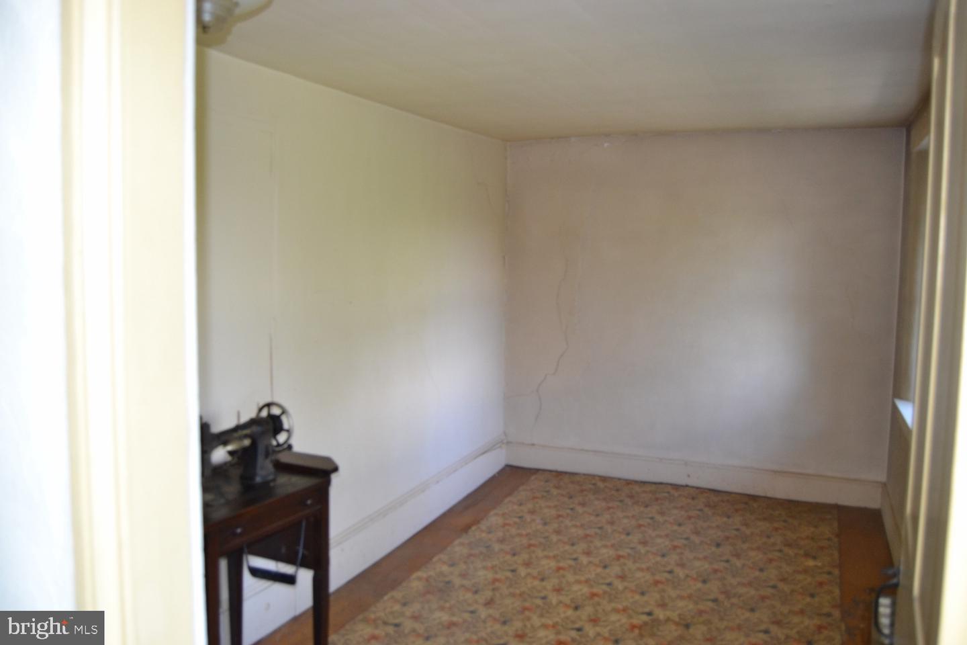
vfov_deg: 47.9
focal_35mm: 27
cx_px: 484
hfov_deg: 67.4
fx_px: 725
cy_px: 322
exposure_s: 1/60
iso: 800
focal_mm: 18
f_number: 3.5
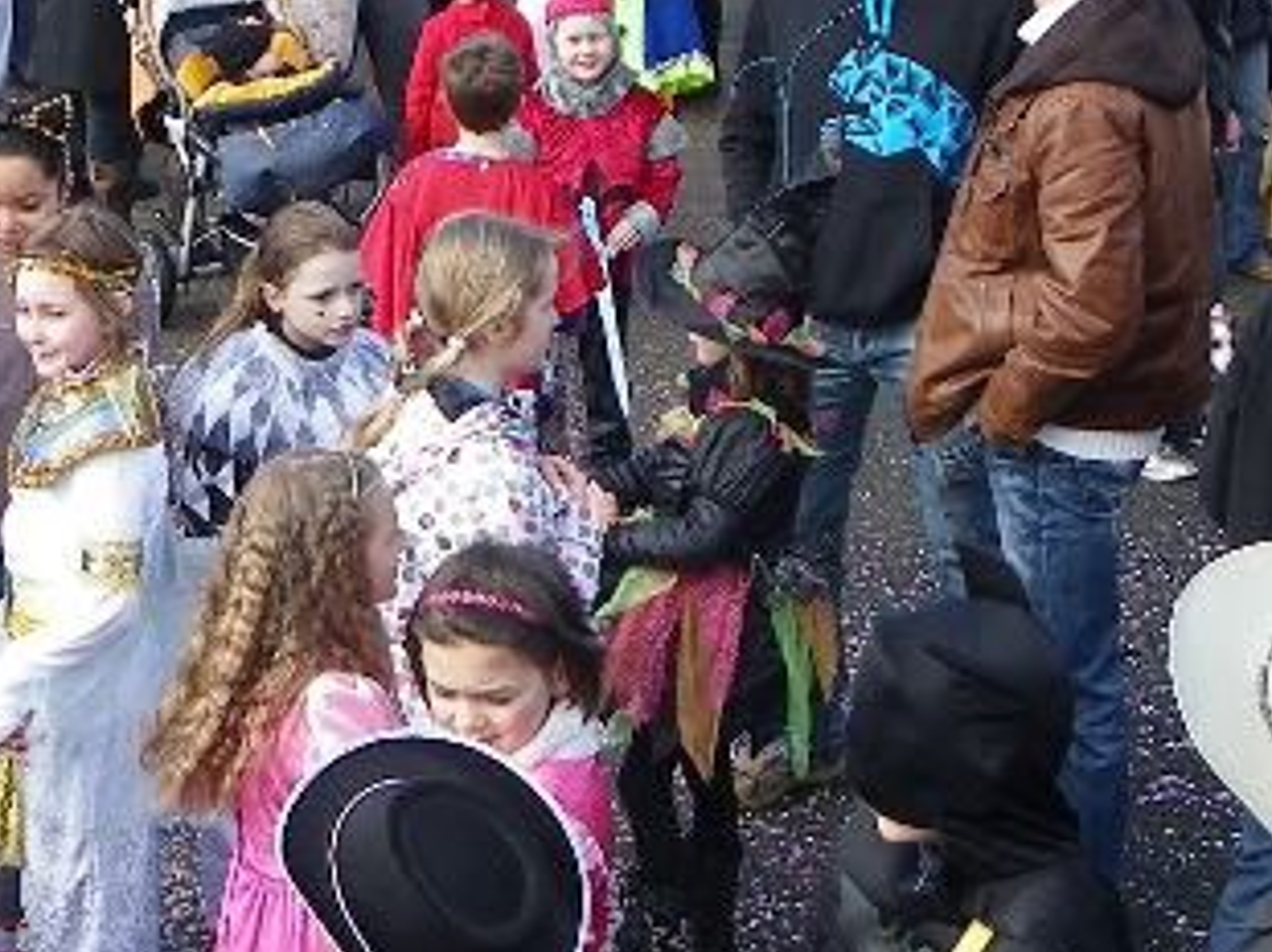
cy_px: 119
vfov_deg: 16.9
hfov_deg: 22.4
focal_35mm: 86
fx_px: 3158
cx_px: 226
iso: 50
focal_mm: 4.6
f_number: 3.2
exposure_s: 1/160
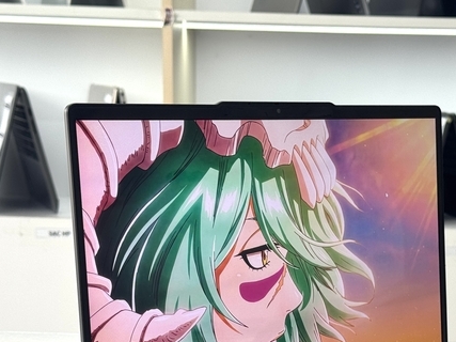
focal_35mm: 90
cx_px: 332
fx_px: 1185
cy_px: 313
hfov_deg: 21.6
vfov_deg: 16.2
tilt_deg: -11.9
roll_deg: -0.6
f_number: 1.78
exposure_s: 1/151
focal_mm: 6.76
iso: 64
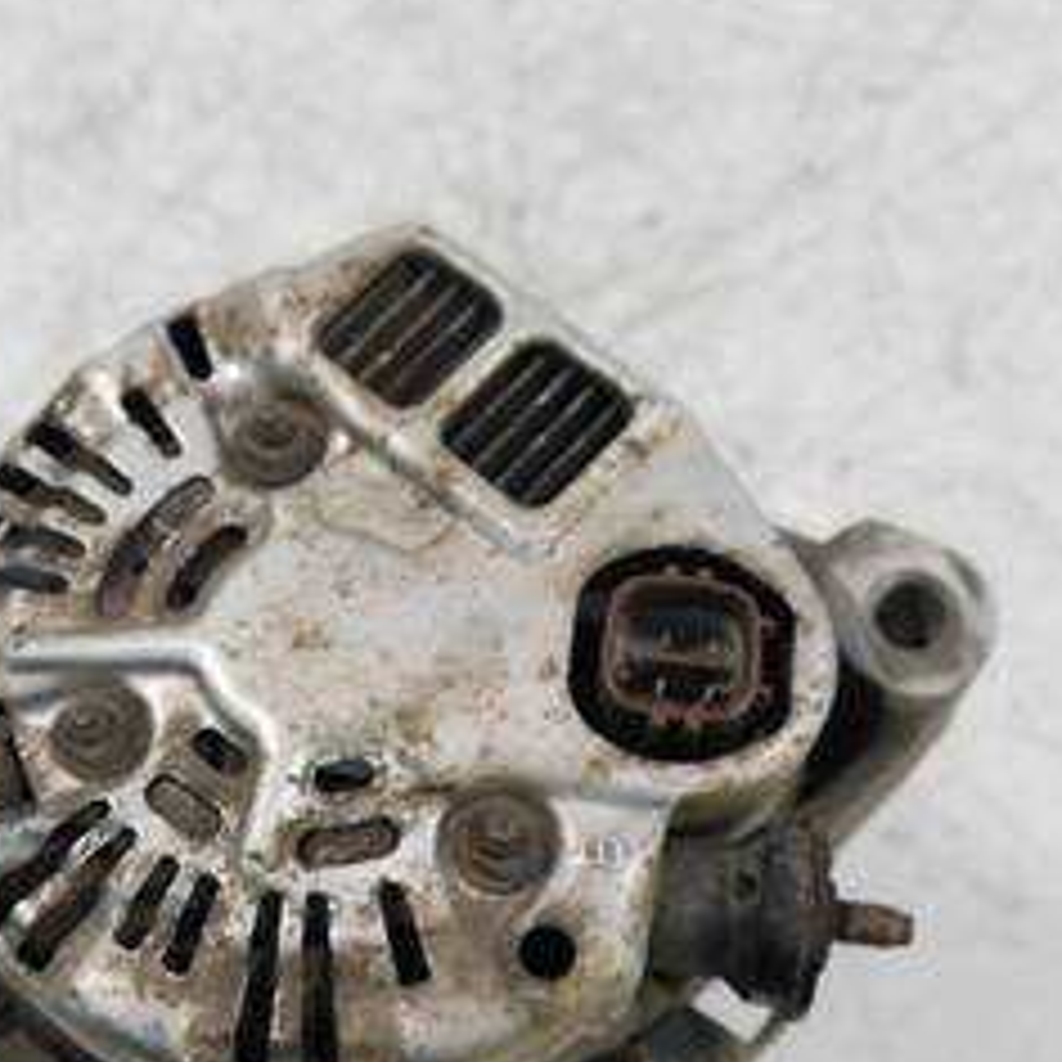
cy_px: 706
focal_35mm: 54
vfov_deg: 31.4
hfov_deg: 31.4
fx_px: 1874
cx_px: 364
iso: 500
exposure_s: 1/60
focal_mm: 15
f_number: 3.5
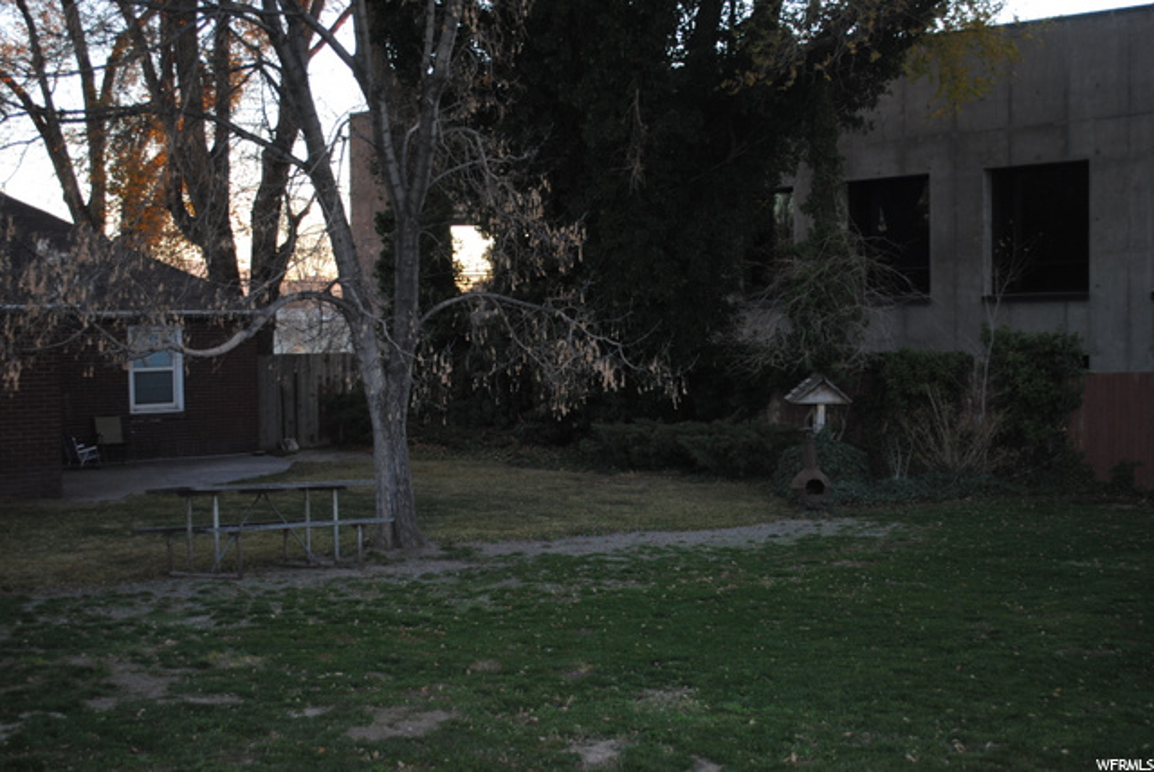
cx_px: 577
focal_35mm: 48
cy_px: 386
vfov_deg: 28.1
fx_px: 1540
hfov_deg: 41.1
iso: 200
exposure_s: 1/60
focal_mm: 32
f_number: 4.8
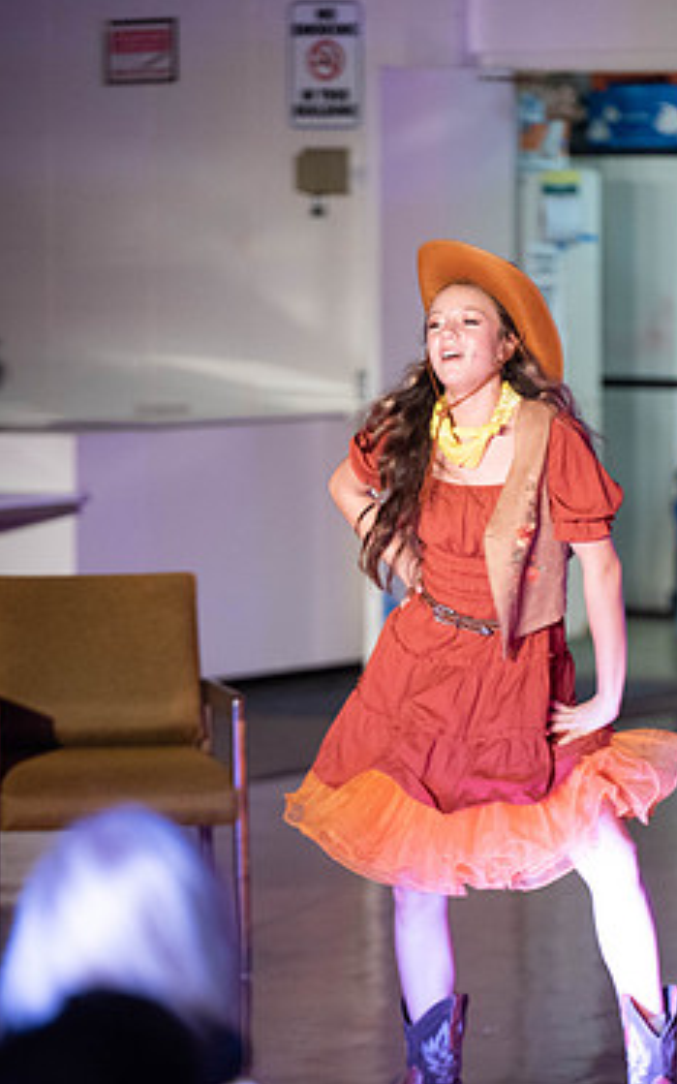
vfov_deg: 9.1
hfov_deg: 5.7
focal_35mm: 230
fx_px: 6792
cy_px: 533
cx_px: 511
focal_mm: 145
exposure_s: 1/160
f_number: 2.8
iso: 1800
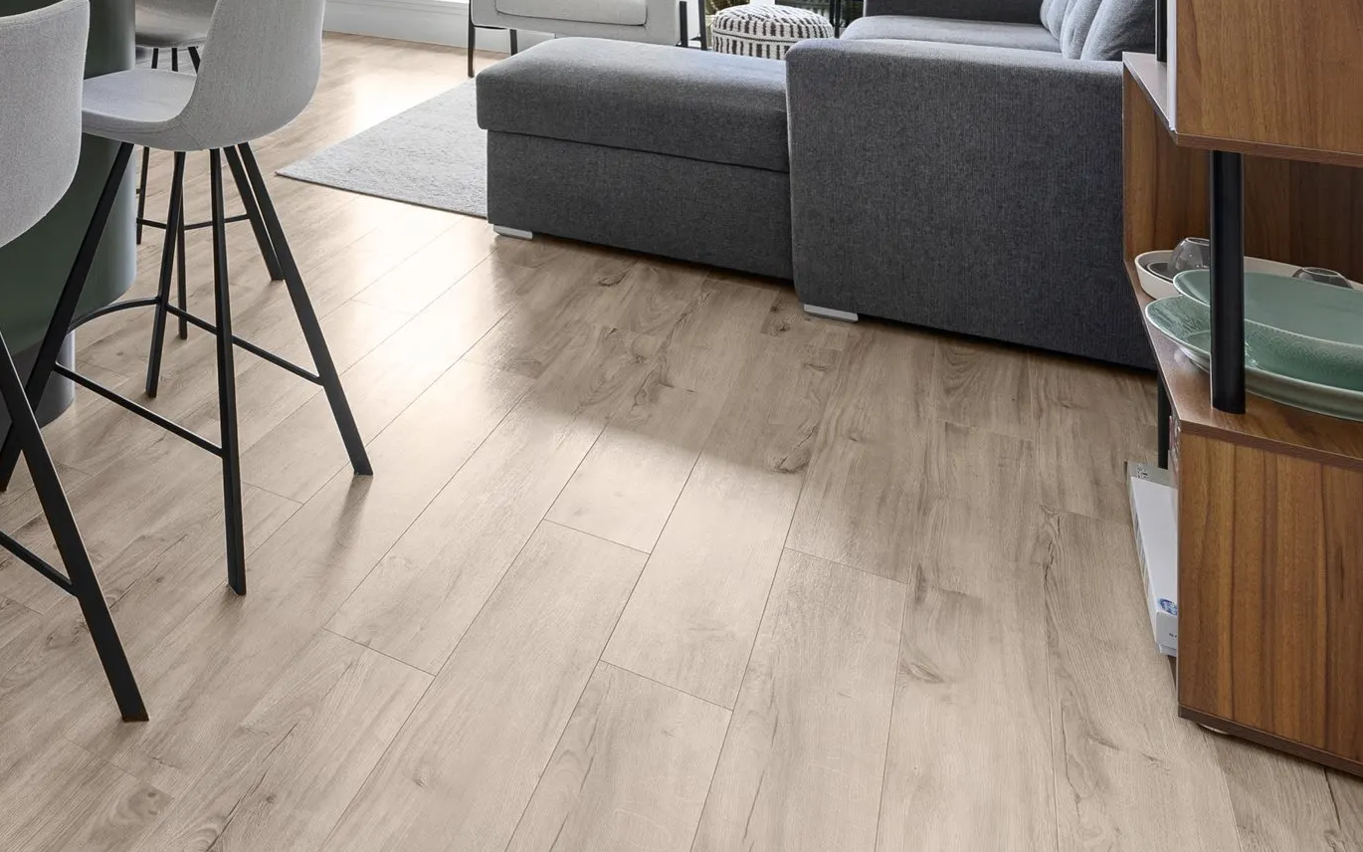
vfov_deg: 33.0
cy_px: -147
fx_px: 1189
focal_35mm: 32
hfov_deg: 50.4
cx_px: 55
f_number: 8
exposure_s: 1/6
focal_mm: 14
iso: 320
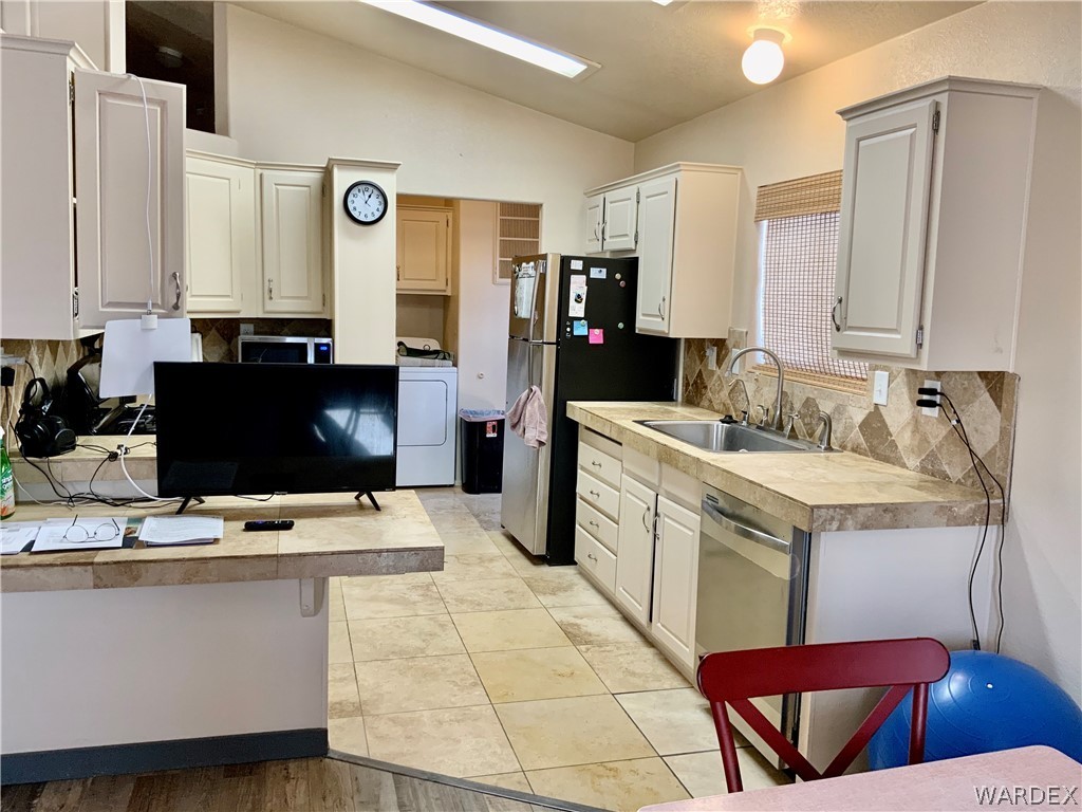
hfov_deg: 61.7
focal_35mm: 29
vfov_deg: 48.2
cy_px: 406
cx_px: 541
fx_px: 906
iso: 80
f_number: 1.8
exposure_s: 1/60
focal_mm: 3
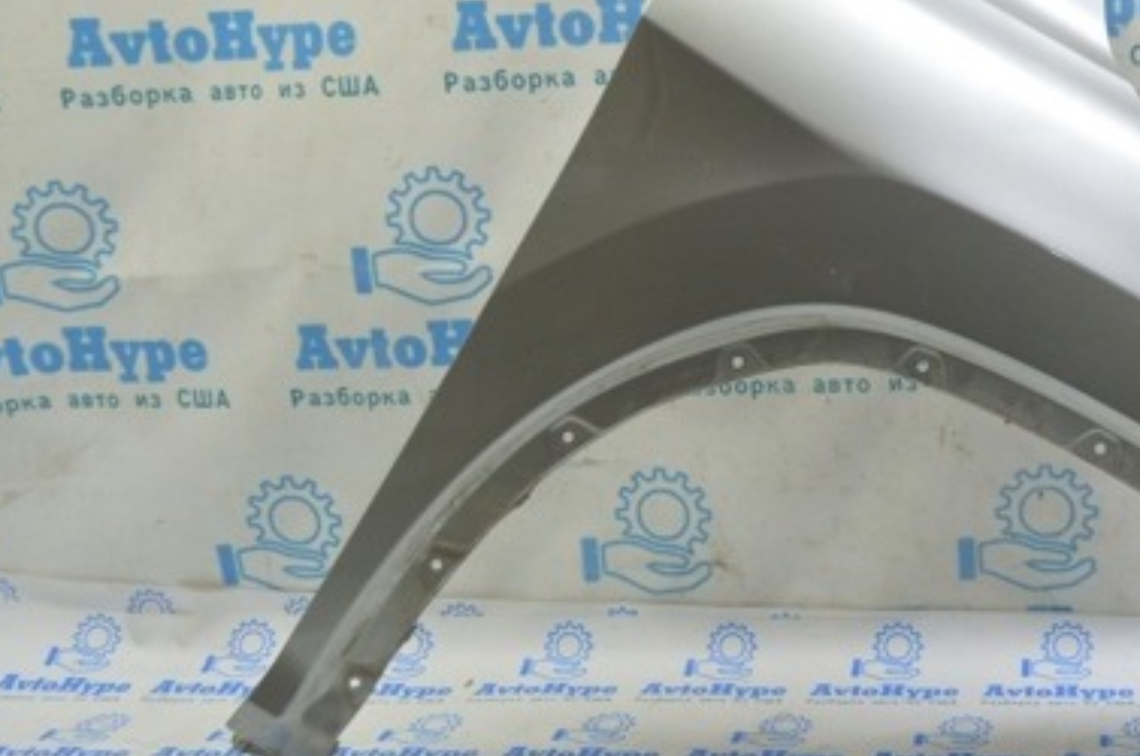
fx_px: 1770
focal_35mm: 56
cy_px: 340
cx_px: 931
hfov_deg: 34.5
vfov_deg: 24.1
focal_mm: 22
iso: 400
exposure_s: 1/20
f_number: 5.6
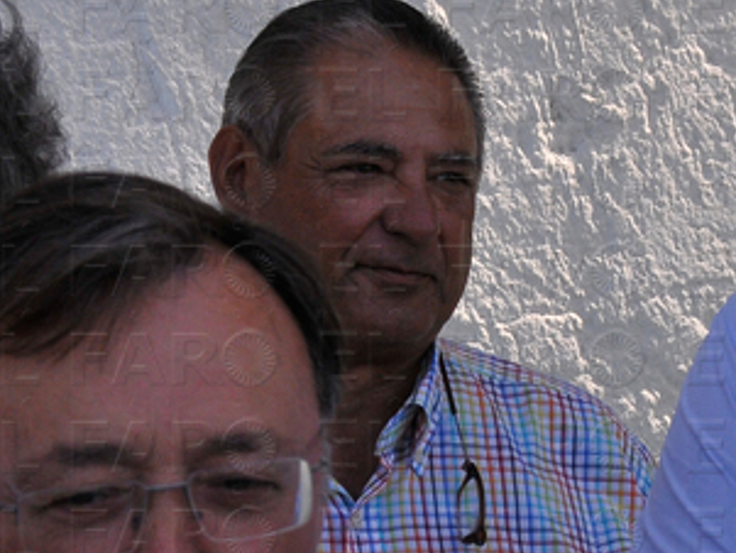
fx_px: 3956
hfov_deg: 10.6
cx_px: 450
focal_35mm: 186
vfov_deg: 8.0
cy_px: 445
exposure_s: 1/640
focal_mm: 38
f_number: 8
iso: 400
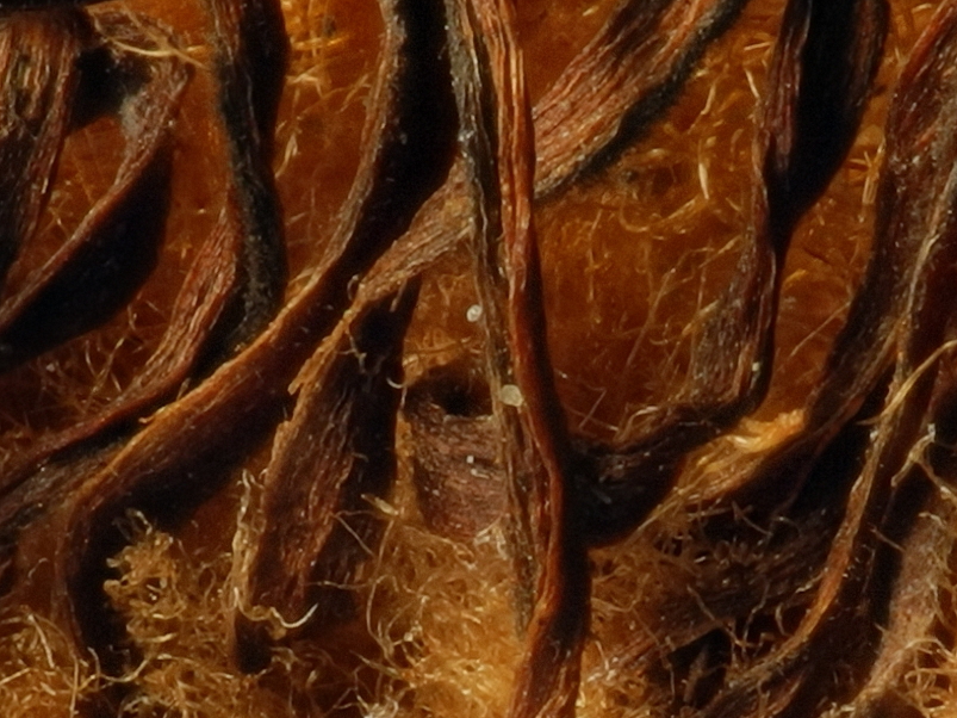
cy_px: 724
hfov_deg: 2.2
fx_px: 25127
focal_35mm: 909
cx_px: 415
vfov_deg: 1.6
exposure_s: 1/125
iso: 100
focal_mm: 42.6
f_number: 8
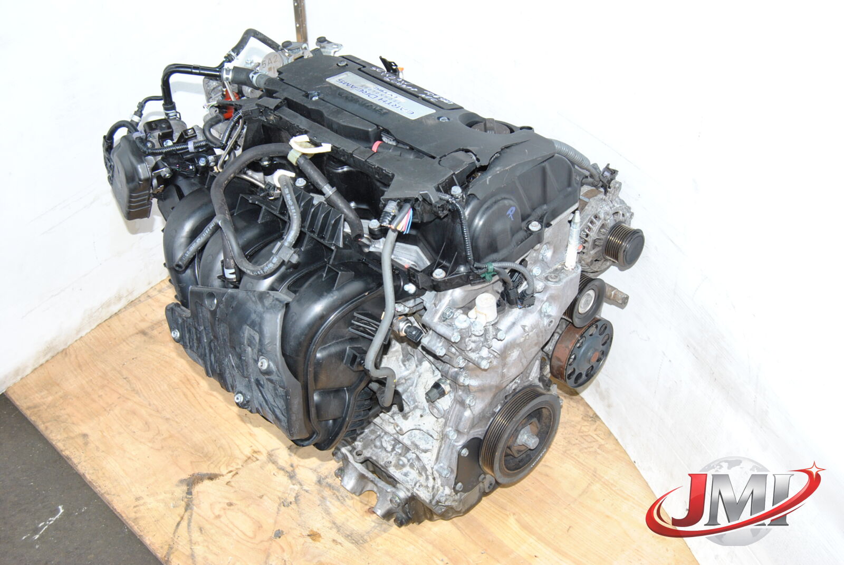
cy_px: 282
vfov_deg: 34.3
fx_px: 915
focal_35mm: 39
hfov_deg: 49.5
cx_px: 422
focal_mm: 26
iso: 400
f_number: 6.3
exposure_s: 1/200
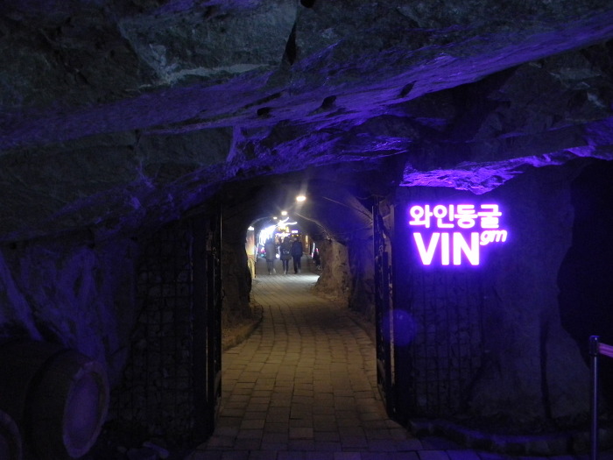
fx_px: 496
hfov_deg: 63.4
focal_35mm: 28
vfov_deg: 49.7
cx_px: 306
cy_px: 230
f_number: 3.5
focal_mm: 5
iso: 400
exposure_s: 1/5.4
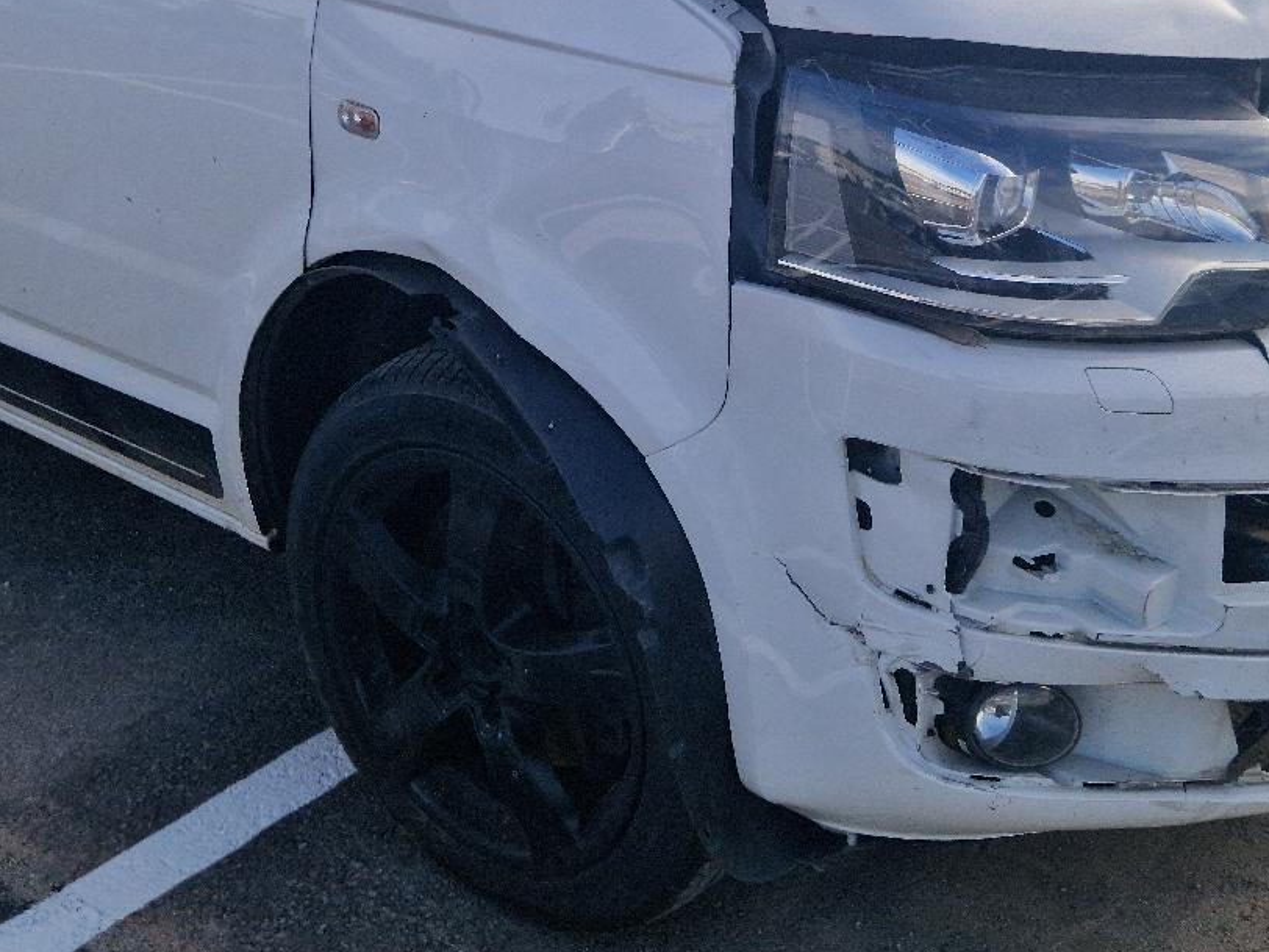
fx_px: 1870
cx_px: 555
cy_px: 86
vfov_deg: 27.5
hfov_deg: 37.4
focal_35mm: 51
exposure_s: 1/1111
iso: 50
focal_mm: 5.4
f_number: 1.8
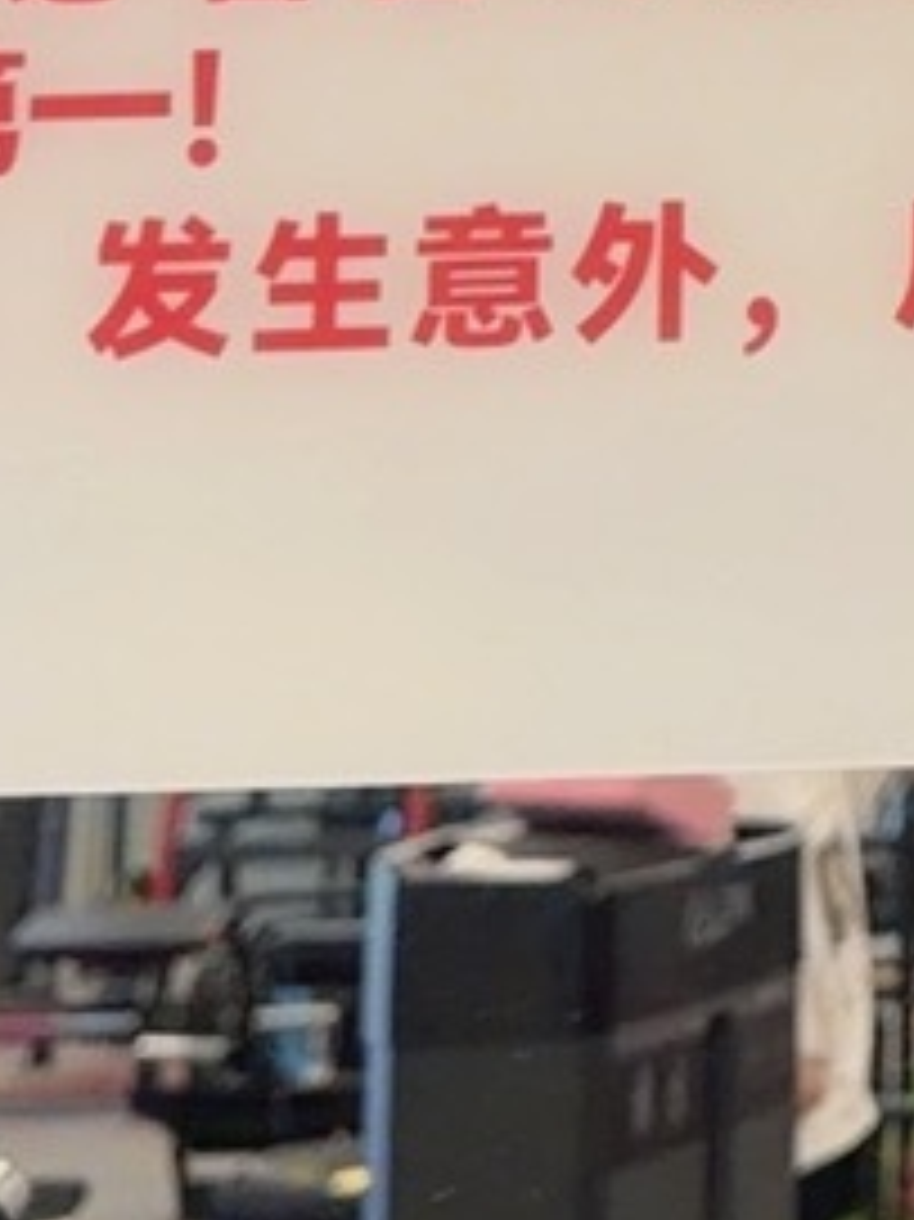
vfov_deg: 12.1
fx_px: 5496
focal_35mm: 156
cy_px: -599
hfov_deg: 8.7
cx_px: 2094
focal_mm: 6.76
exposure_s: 1/51
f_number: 1.78
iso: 400
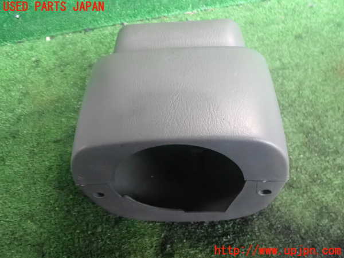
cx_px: 172
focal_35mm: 30
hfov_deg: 60.0
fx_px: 298
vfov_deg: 46.8
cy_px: 129
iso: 2000
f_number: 2.3
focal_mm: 5.4
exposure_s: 1/125
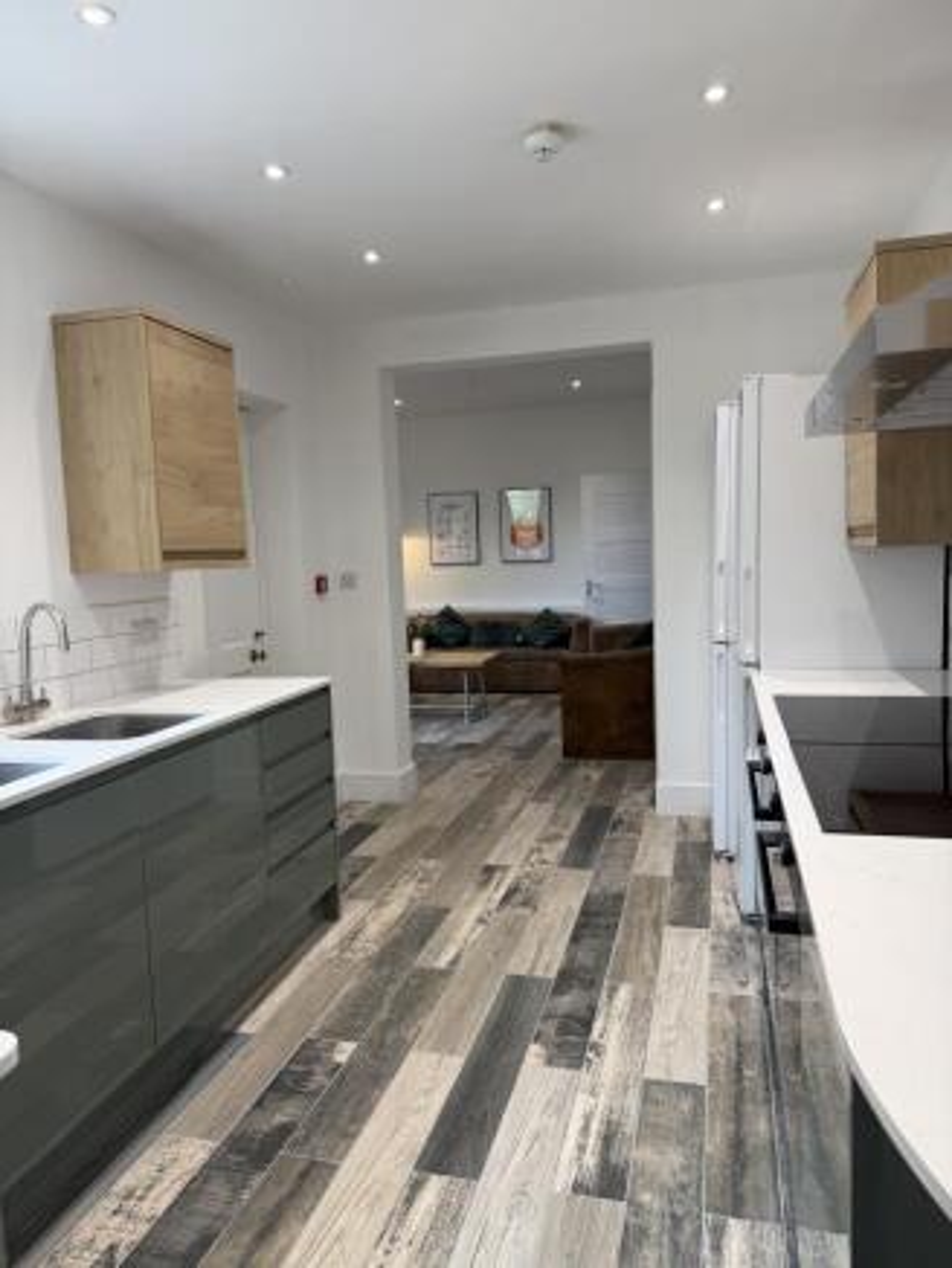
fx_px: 880
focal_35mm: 24
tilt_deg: -5.3
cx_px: 476
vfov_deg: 71.6
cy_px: 634
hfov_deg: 56.8
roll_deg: +1.1
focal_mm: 6.76
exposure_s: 1/121
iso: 100
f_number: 1.78
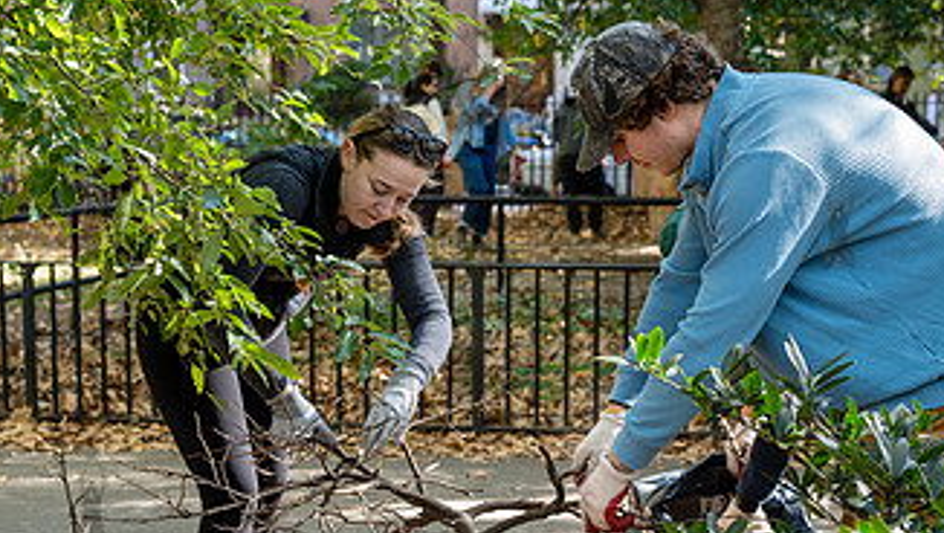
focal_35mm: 93
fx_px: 2330
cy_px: 393
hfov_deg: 22.9
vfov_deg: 13.0
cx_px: 456
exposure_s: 1/160
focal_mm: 44
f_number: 4
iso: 500
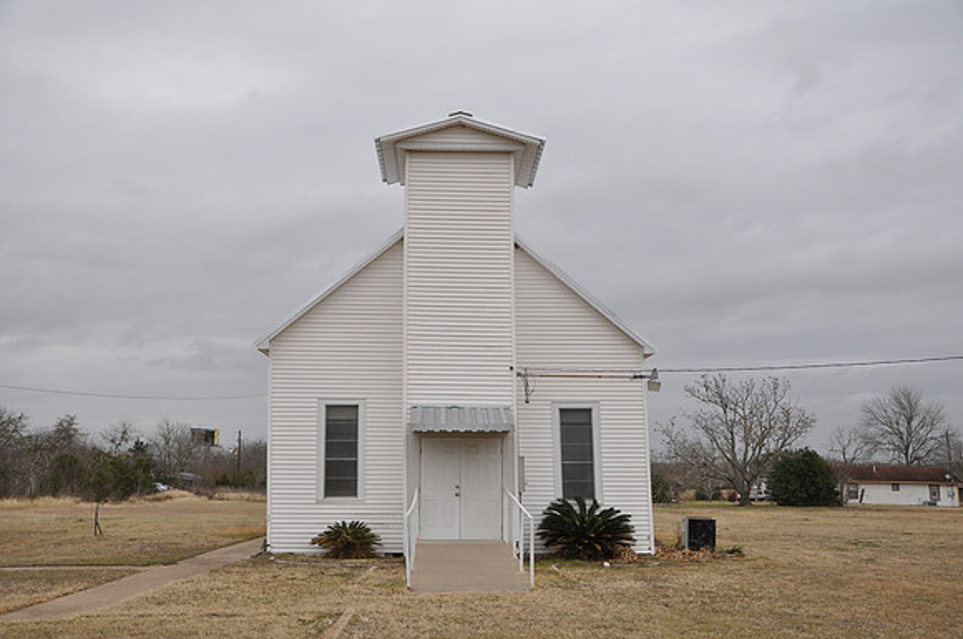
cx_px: 482
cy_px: 320
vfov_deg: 36.8
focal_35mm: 36
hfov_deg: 53.2
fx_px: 962
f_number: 6.3
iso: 200
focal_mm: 24
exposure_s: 1/40
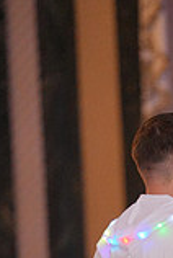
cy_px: 444
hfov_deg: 2.7
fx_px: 3603
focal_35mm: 502
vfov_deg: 4.1
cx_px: 272
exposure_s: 1/250
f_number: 2
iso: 5000
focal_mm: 137
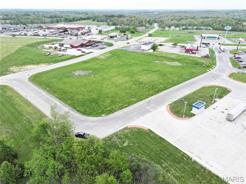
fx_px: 170
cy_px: 92
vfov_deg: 56.7
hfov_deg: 71.6
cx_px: 123
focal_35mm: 24
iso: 110
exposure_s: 1/800
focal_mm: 12.29
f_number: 2.8
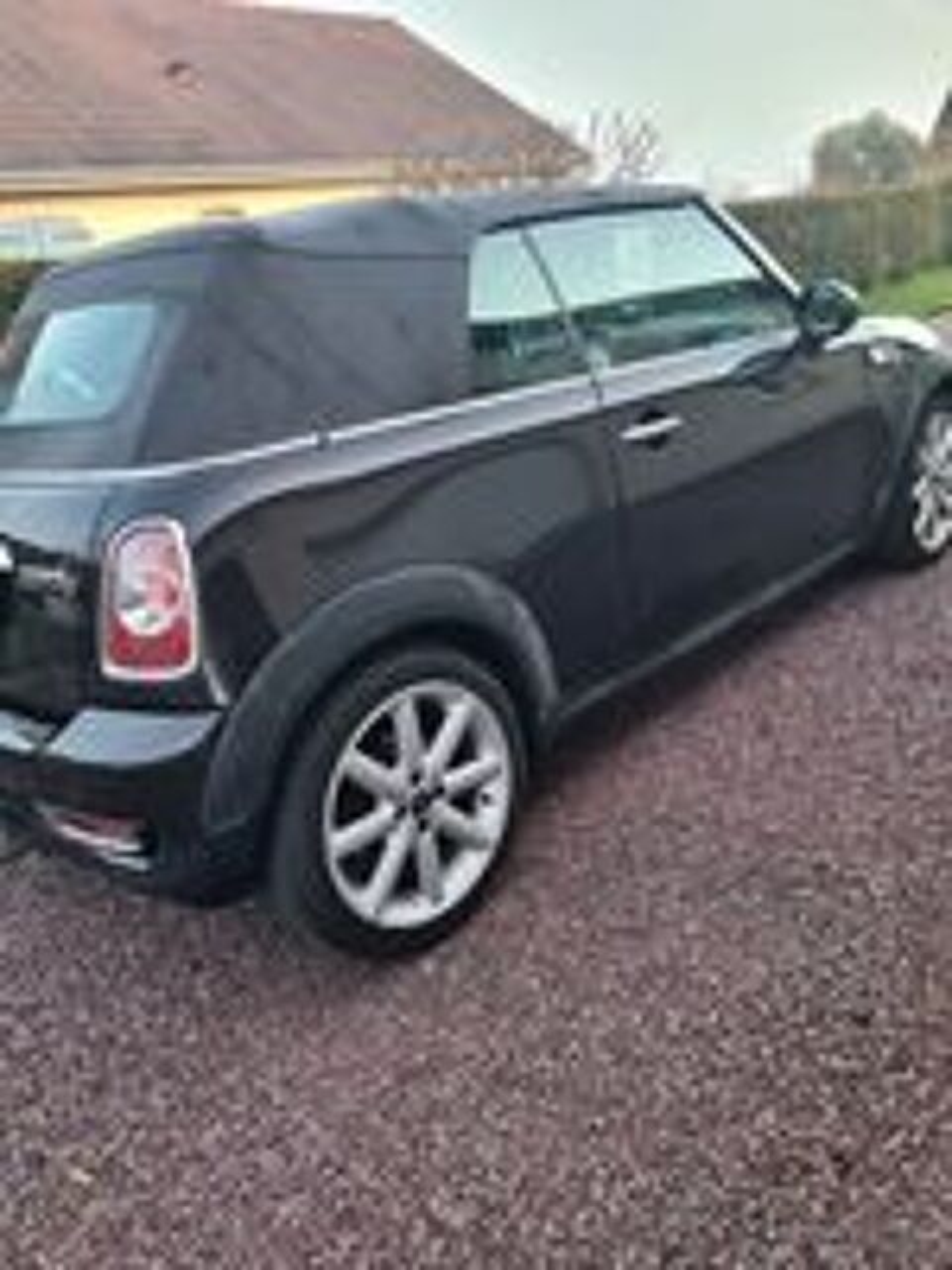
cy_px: 635
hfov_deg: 53.1
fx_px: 953
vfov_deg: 67.3
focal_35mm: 26
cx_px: 476
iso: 320
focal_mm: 5.4
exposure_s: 1/50
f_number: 1.8
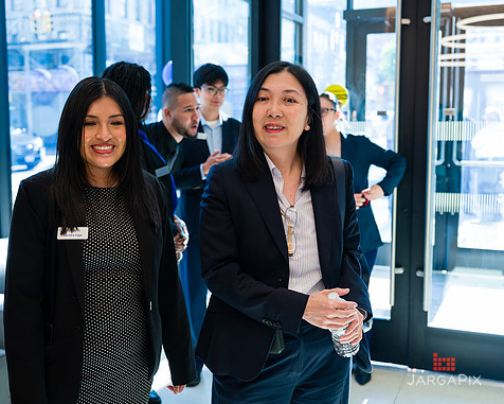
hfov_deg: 42.8
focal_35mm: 43
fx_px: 642
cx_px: 217
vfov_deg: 34.9
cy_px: 193
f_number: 3.2
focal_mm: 34.5
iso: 400
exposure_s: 1/200
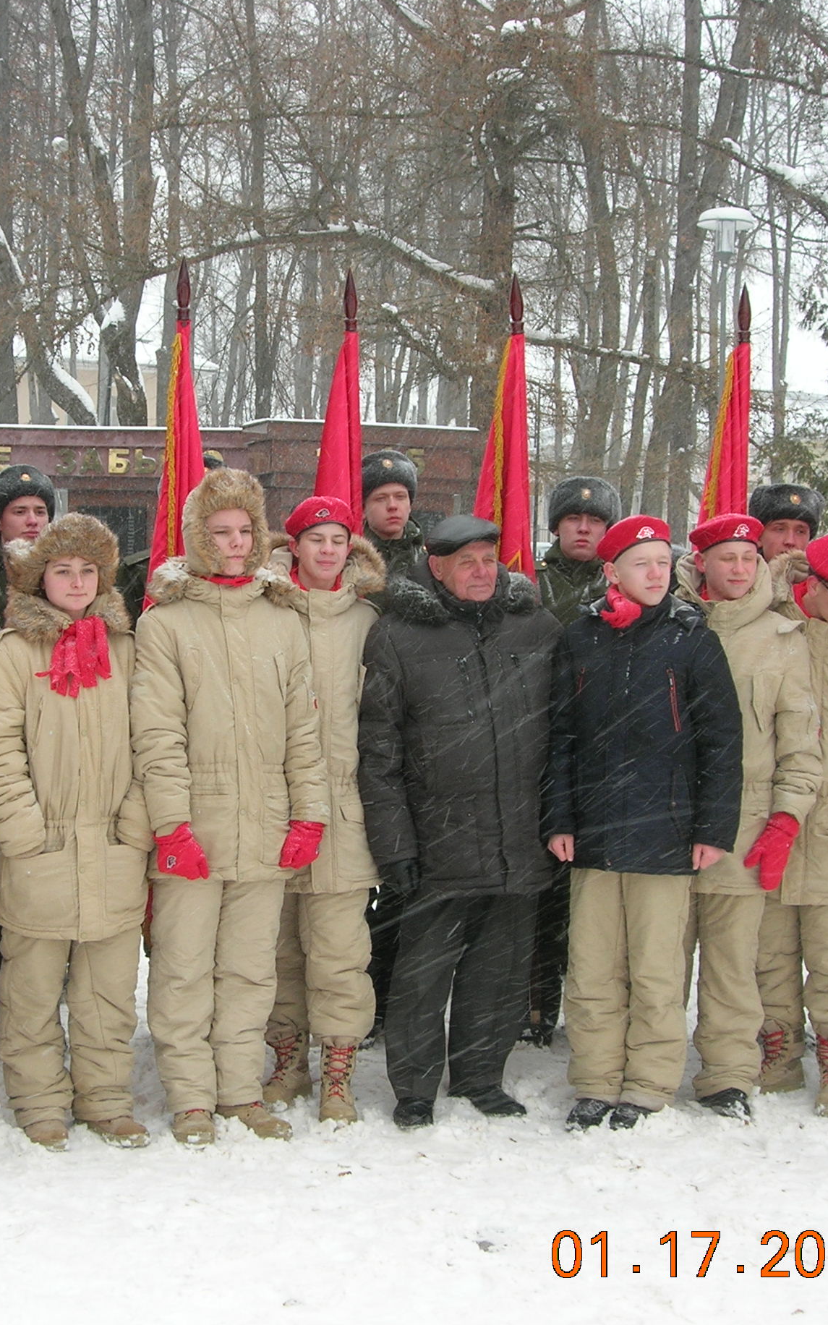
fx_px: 2058
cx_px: 281
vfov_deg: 35.7
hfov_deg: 22.7
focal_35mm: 57
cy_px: 698
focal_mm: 7.8
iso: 64
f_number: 4.8
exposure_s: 1/58.2
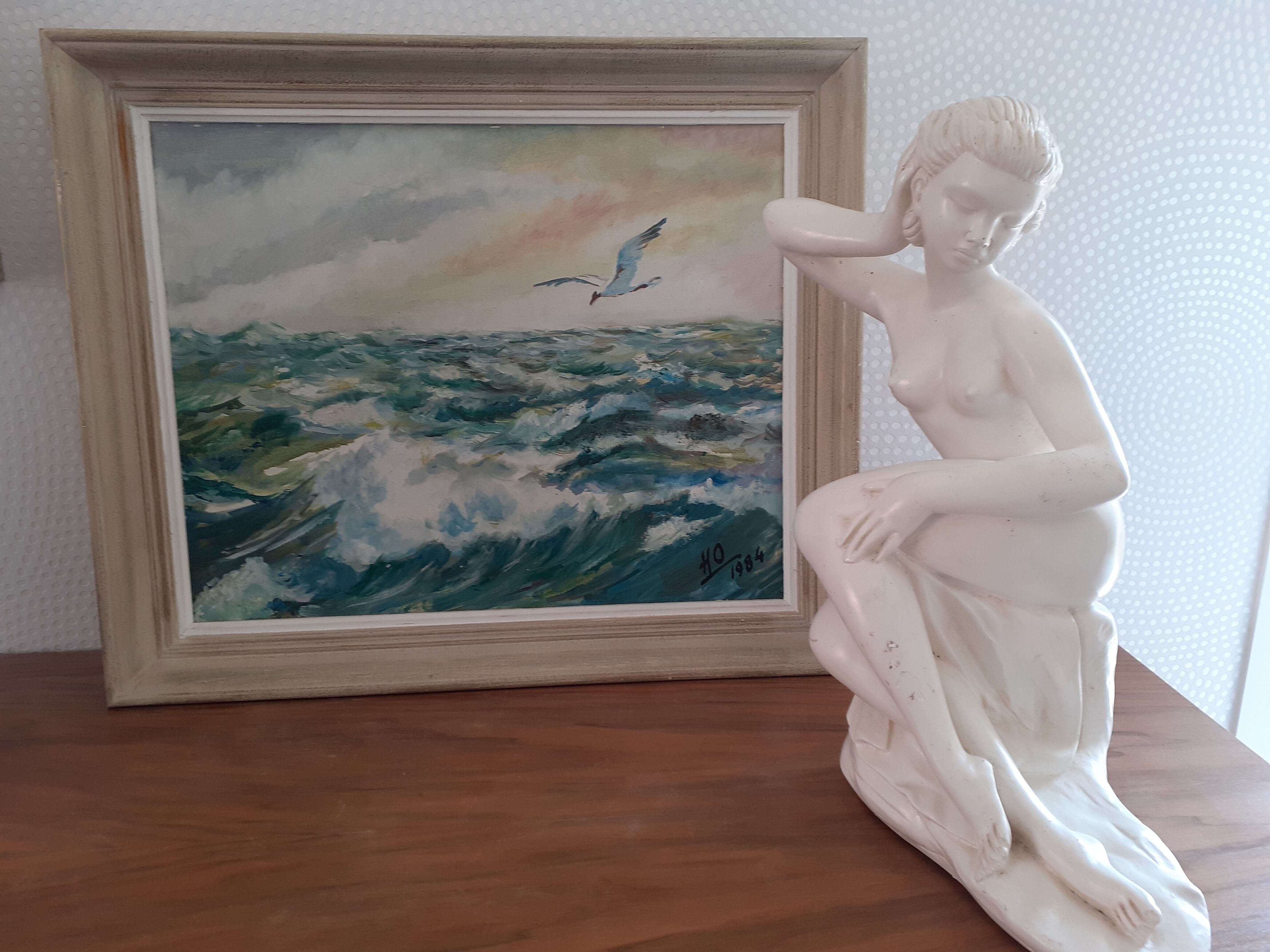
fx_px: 991
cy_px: 476
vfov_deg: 51.4
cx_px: 635
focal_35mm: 27
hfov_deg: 65.3
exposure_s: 1/50
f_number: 1.9
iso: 50
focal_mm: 3.6
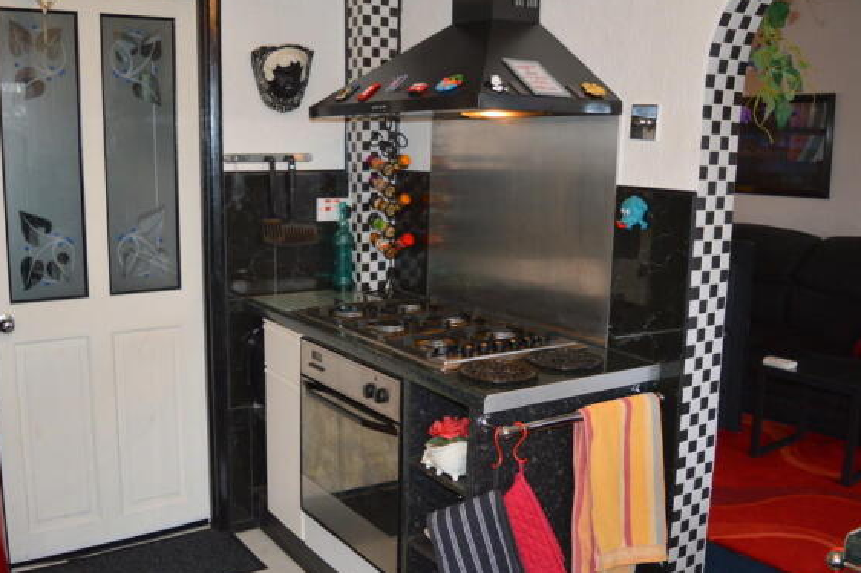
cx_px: 395
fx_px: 837
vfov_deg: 37.8
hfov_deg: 54.4
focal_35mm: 35
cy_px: 290
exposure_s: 1/60
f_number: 3.5
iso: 720
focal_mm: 20
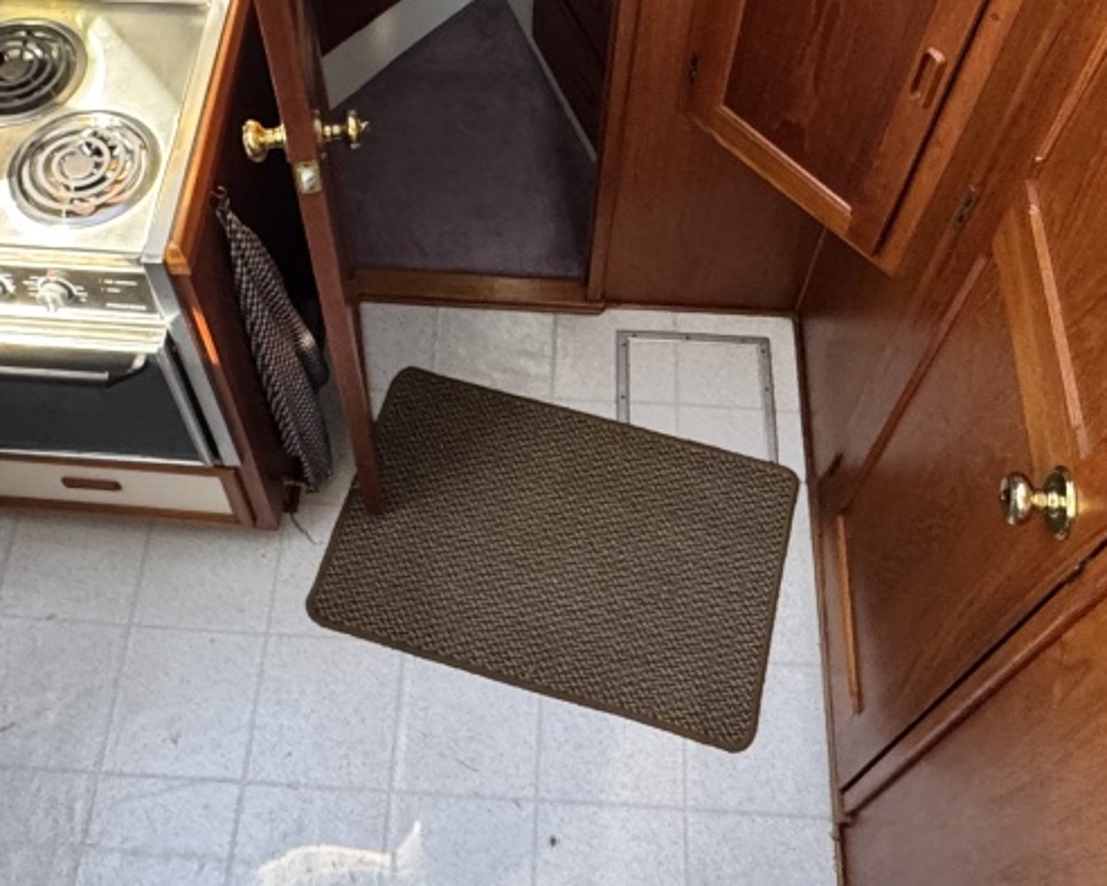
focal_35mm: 40
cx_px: 488
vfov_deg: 36.4
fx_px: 1311
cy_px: 216
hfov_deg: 45.7
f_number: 2.2
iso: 320
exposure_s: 1/99
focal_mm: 2.22
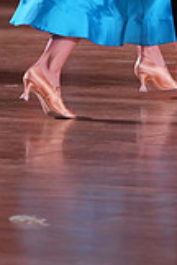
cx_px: 168
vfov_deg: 3.3
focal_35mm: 614
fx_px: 4528
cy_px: -178
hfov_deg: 2.2
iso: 1600
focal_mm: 171
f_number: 2.8
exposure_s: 1/800
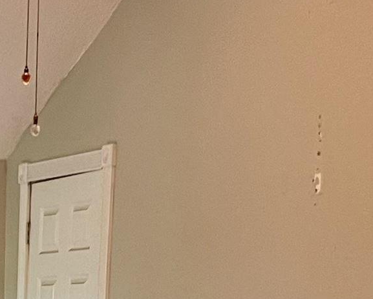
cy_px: 667
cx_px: -66
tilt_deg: -13.0
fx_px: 1491
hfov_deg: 13.9
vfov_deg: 10.2
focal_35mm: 135
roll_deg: -0.9
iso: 250
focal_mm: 5.7
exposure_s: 1/60
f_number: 1.5
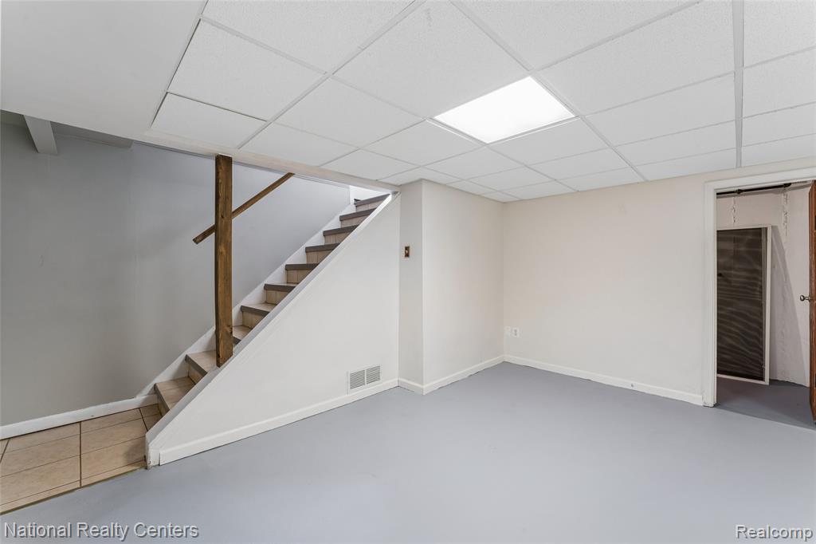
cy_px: 272
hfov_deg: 104.3
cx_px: 408
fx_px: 317
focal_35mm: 14
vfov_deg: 81.2
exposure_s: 1/4
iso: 400
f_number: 13
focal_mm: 14
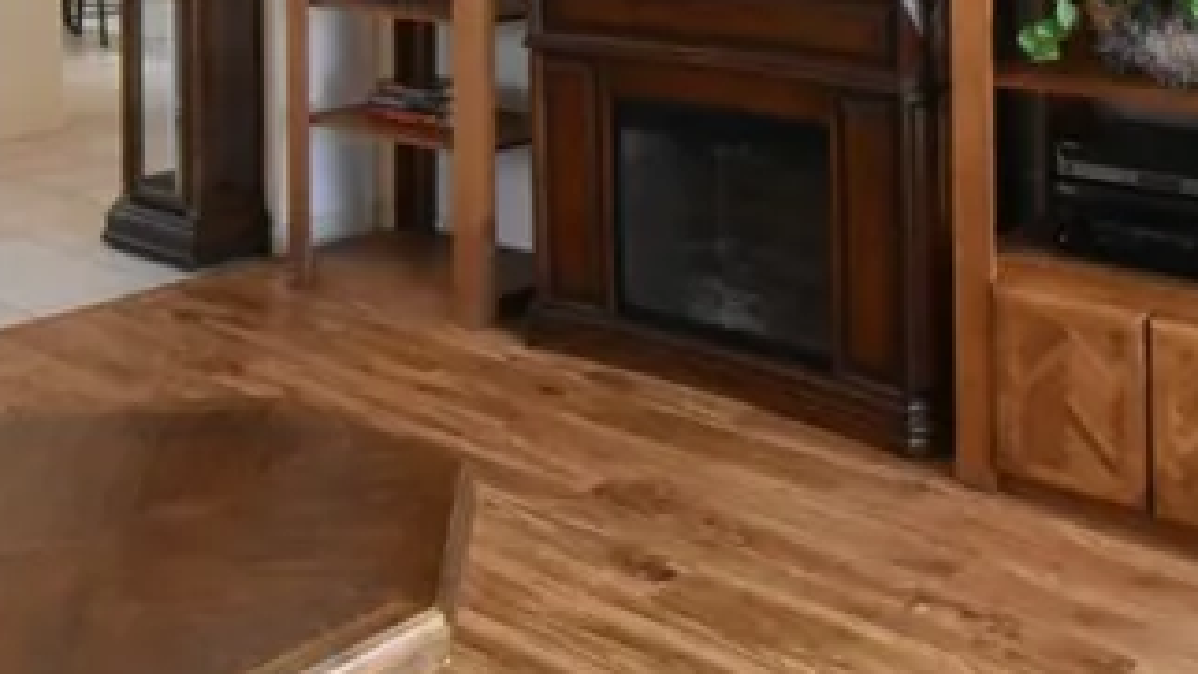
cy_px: -233
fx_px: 1588
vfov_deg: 21.4
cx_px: 696
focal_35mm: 50
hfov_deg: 41.2
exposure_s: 1/10
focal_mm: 10
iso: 4000
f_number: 22
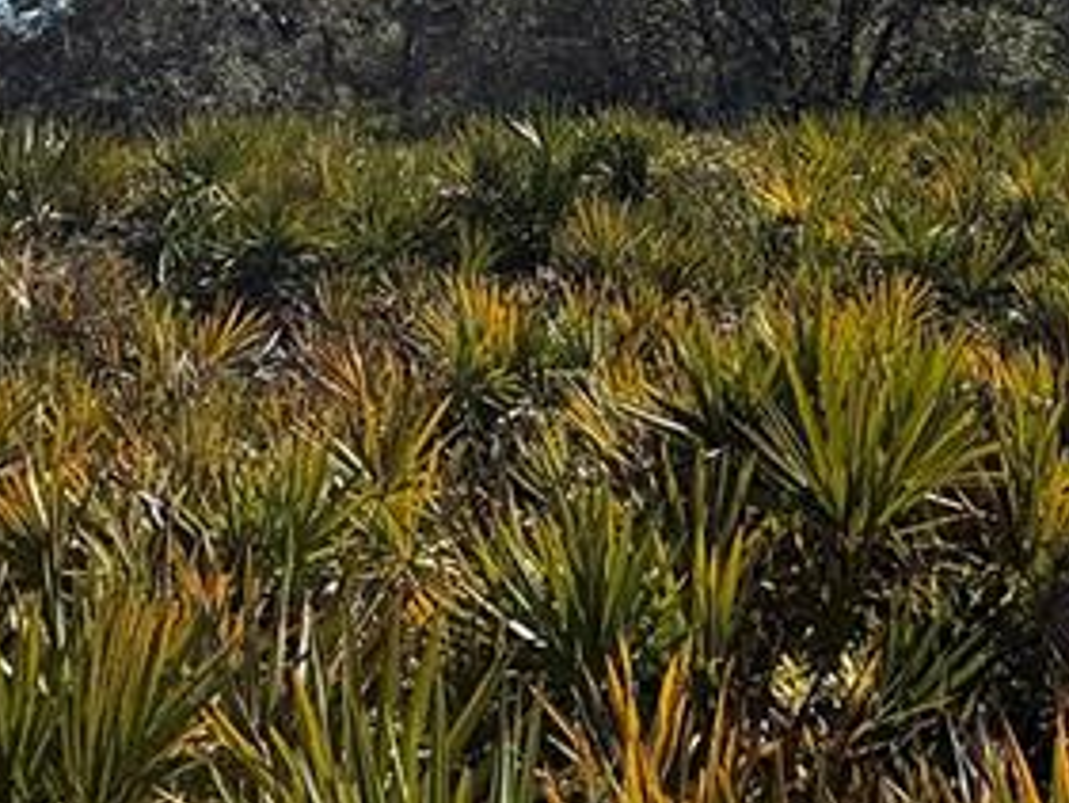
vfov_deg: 25.0
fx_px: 1576
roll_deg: +3.8
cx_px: 730
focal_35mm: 51
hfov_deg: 37.0
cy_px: -228
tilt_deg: +10.6
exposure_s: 1/3125
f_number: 2.2
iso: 50
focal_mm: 2.22
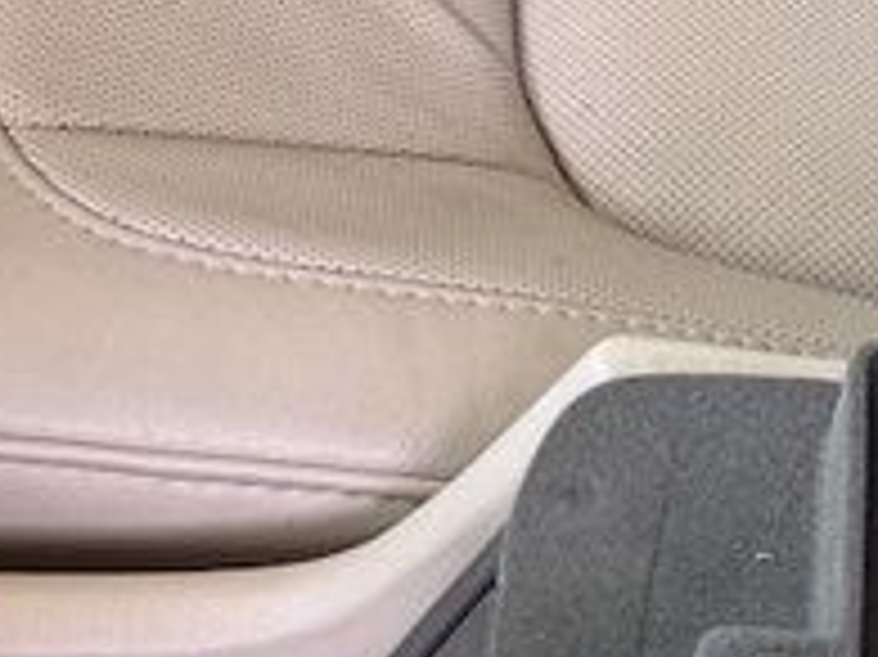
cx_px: 941
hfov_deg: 15.3
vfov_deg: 11.7
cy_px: 68
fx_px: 3194
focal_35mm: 126
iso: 200
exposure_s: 1/121
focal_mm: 6.76
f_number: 1.78
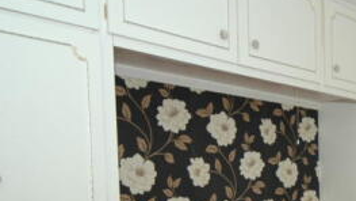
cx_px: 379
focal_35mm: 47
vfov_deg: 24.1
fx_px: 444
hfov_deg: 37.5
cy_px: 212
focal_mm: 12
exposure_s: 1/60
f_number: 4.5
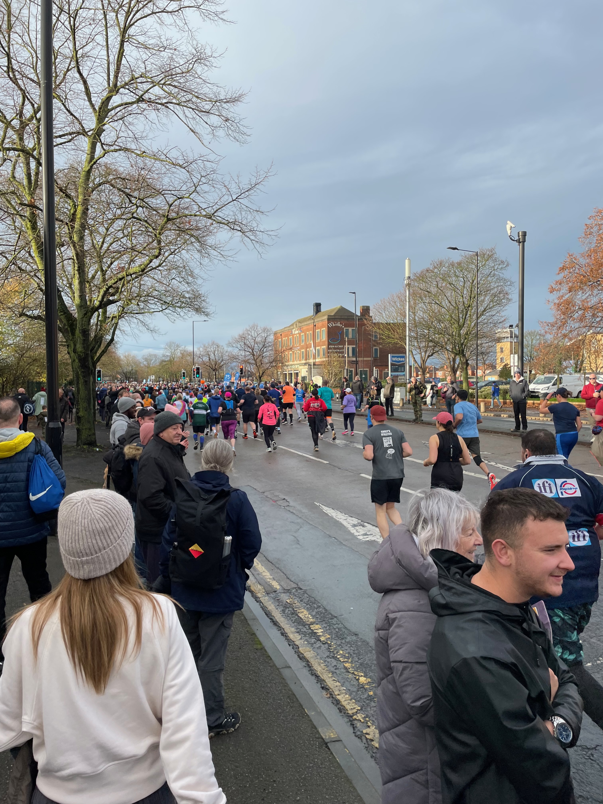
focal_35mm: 26
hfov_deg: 53.1
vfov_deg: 67.3
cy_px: 402
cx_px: 302
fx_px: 604
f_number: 1.6
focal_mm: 4.2
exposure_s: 1/1033
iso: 32
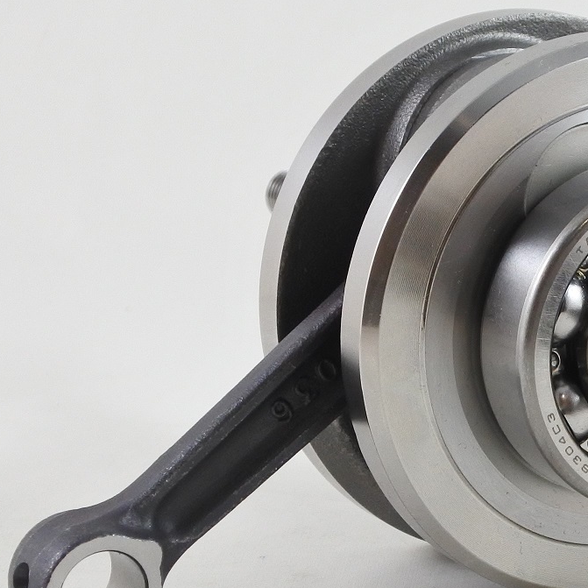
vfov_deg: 17.6
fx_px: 1903
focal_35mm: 99
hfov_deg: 17.3
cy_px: 342
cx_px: 519
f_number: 4.5
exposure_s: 1/125
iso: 500
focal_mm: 17.6
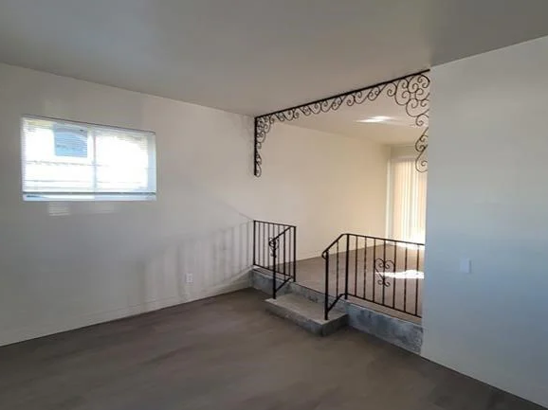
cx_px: 345
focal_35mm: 18
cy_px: 208
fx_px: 285
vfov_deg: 71.6
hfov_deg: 85.9
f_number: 2.2
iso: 125
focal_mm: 2.2
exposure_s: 1/50
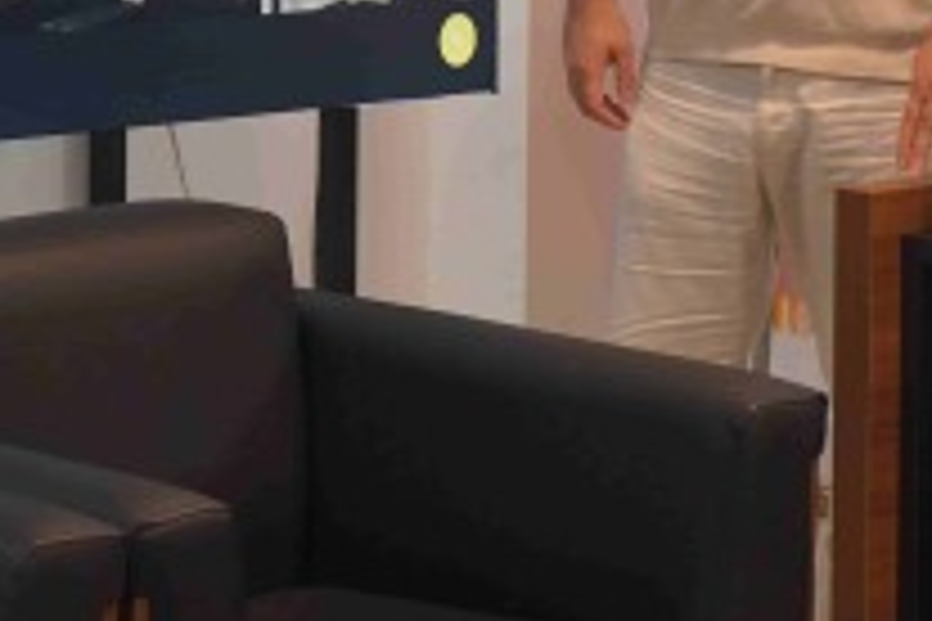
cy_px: -479
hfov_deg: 11.6
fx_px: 4556
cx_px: 164
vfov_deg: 7.6
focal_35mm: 176
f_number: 4
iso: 1000
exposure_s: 1/160
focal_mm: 41
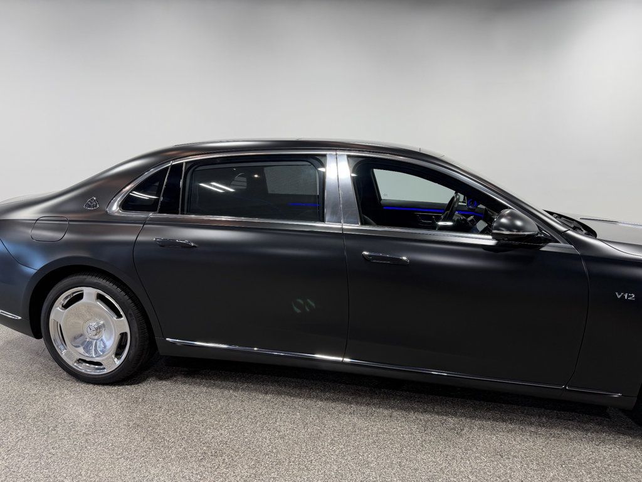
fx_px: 445
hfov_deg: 71.6
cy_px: 241
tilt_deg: -2.2
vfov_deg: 56.8
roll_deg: -1.5
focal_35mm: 24
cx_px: 321
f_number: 1.78
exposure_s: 1/141
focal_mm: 6.76
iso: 50
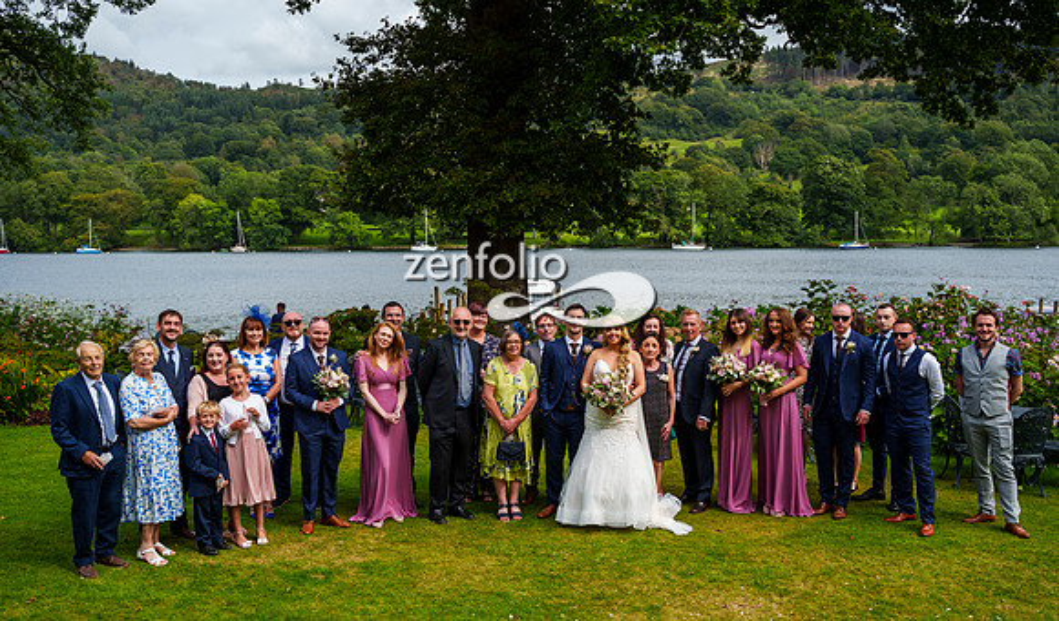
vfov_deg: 32.6
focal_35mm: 37
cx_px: 545
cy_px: 363
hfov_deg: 53.1
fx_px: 1058
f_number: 3.5
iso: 400
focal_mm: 35
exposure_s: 1/5000
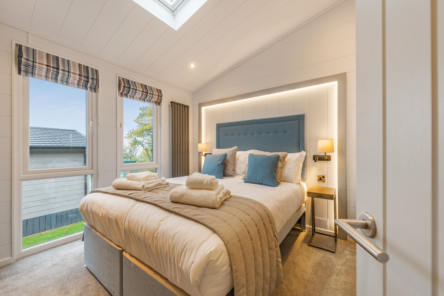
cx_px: 222
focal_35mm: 14
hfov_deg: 104.2
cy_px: 148
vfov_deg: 81.3
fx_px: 173
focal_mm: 14
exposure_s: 1/50
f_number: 8
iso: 100
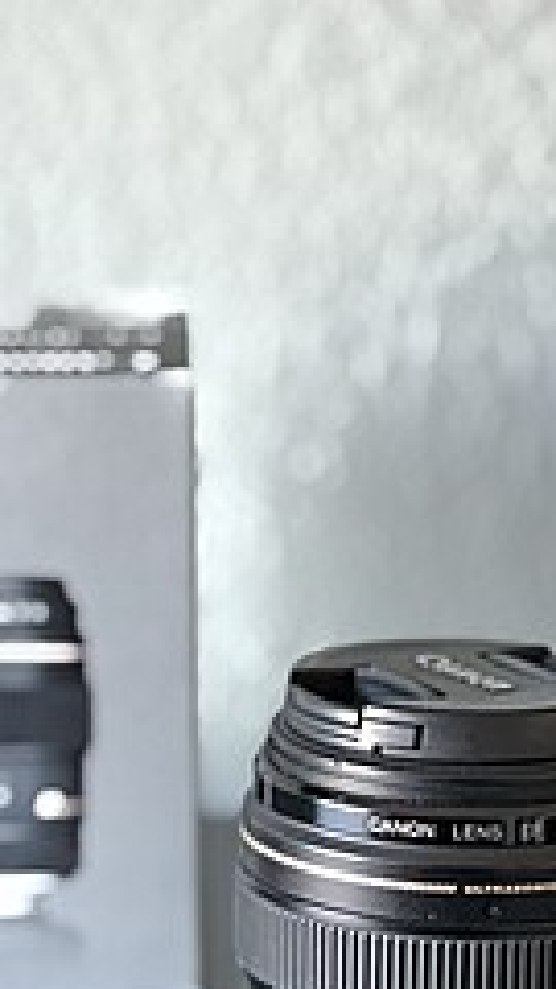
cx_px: 185
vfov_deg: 20.5
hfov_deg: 11.6
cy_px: 635
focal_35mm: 104
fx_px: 2726
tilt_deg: -10.8
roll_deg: +0.1
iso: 500
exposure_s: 1/24
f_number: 2
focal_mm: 6
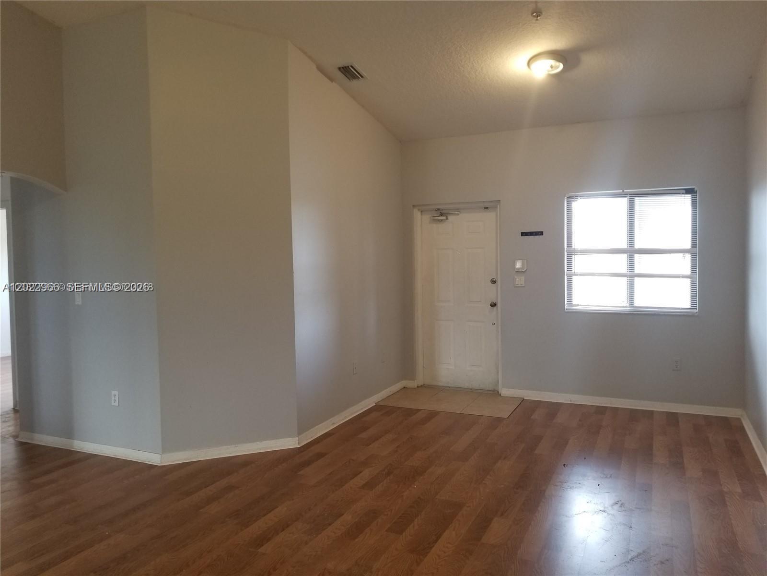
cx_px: 384
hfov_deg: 67.3
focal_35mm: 26
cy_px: 288
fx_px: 576
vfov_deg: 53.1
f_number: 1.7
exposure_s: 1/30
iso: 100
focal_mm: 4.3
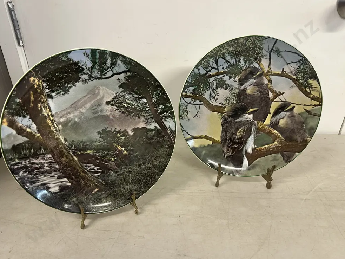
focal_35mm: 25
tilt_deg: -29.4
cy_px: 132
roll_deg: +1.4
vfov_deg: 54.9
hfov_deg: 69.4
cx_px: 172
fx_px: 249
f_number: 1.78
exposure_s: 1/50
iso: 125
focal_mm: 6.86
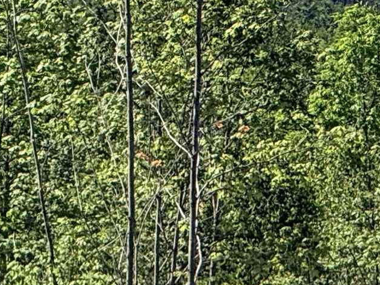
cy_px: -400
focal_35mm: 584
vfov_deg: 2.5
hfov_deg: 3.4
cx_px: 493
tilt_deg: +0.0
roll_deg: +0.0
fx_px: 6410
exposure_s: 1/2817
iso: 80
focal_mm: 15.66
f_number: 2.8
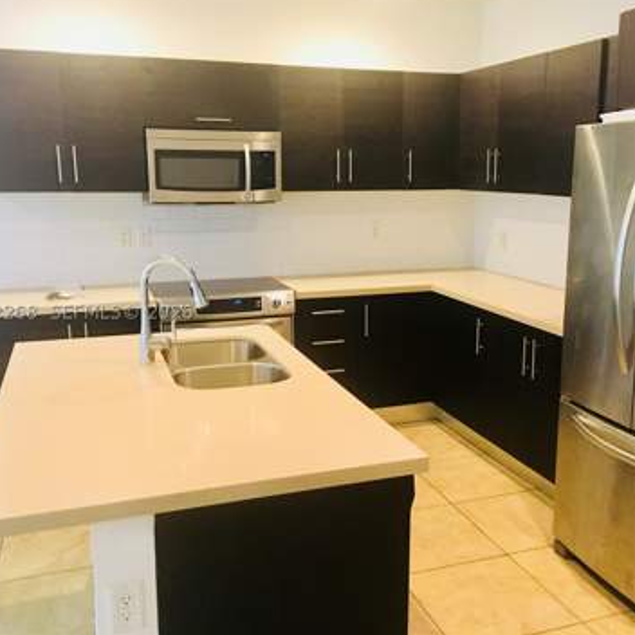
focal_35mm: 35
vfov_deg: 47.2
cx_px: 359
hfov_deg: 47.1
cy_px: 312
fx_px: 726
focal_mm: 4.15
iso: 200
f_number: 2.2
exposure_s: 1/33
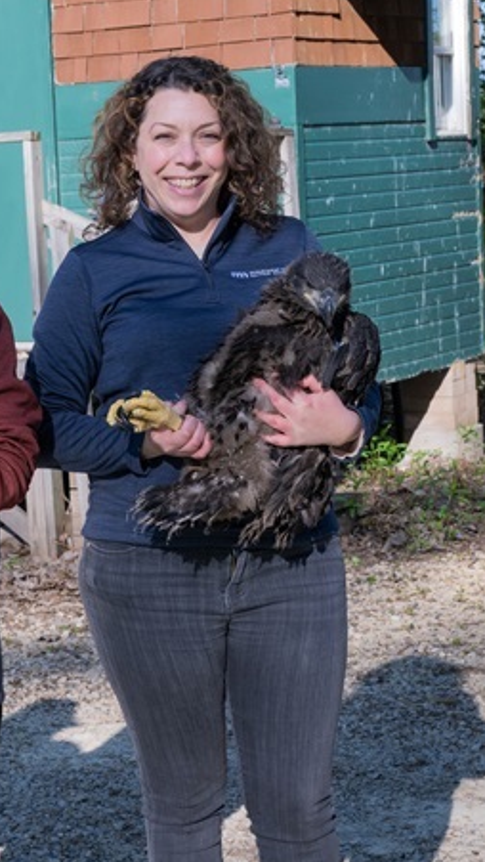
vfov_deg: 23.4
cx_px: -166
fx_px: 2079
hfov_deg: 12.8
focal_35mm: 91
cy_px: 370
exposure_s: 1/500
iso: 800
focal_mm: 49
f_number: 11
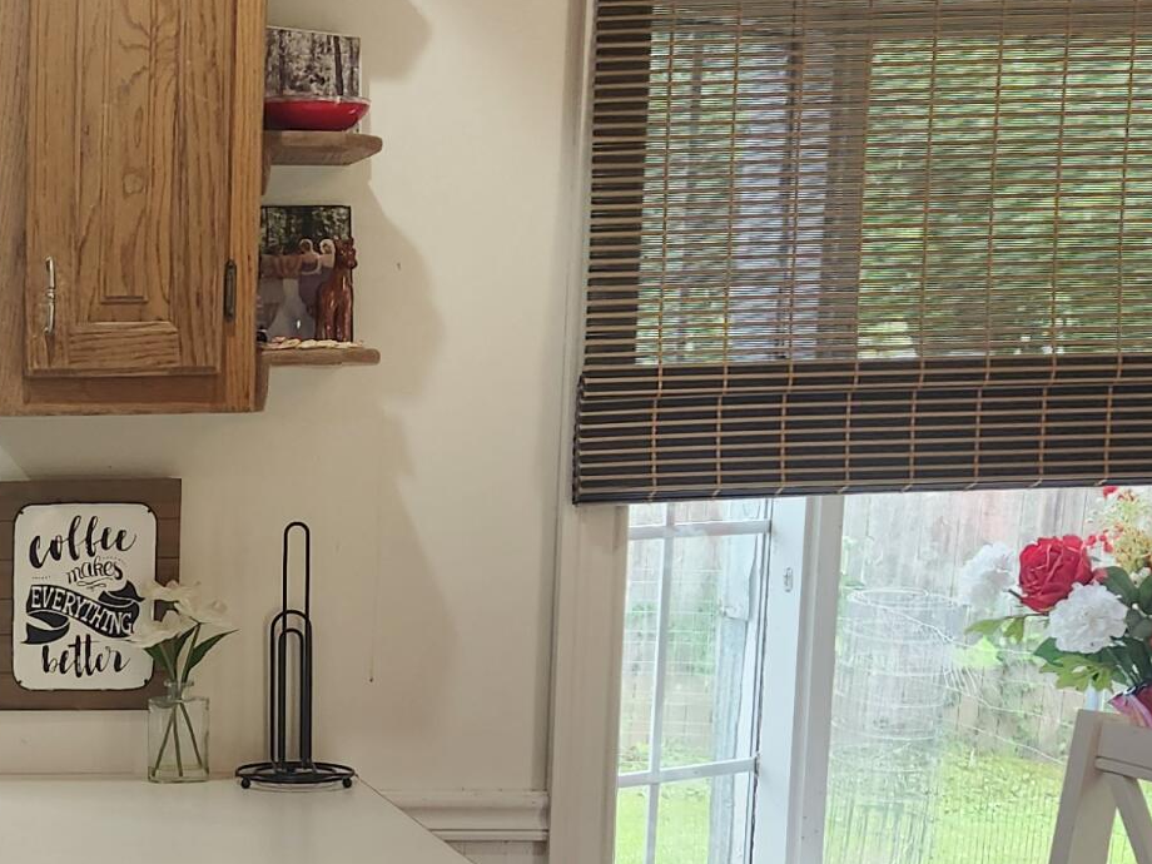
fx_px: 2496
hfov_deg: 23.4
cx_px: -284
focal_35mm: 75
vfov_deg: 19.2
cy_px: 803
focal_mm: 5.54
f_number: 1.8
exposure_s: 1/120
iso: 200
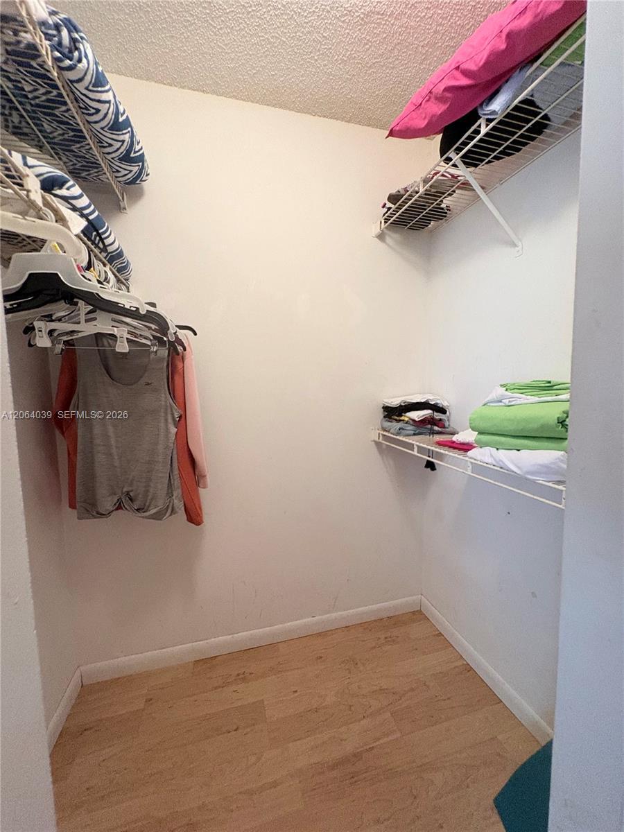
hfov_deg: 85.7
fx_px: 336
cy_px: 416
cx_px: 312
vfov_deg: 102.1
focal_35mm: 14
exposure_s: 1/60
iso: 500
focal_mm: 2.22
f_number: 2.2
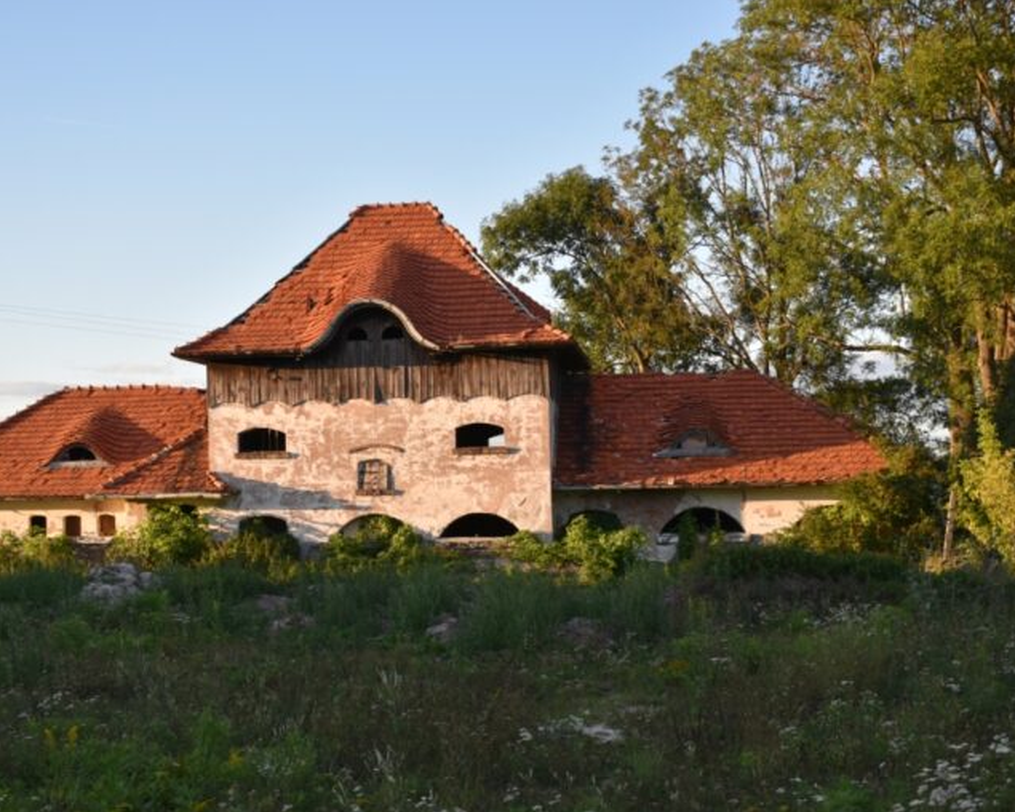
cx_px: 433
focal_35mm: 60
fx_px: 1789
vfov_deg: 25.6
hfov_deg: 31.6
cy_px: 406
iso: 200
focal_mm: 35
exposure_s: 1/250
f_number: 6.3
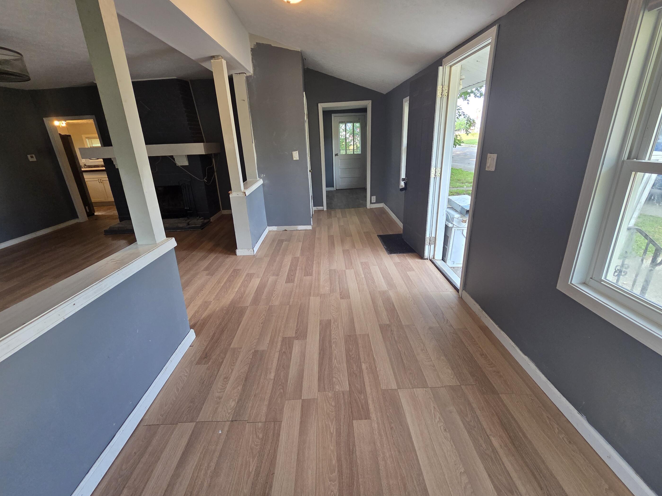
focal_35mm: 14
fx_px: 268
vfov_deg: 85.7
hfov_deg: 102.1
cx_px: 329
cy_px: 248
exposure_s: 1/120
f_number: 2.2
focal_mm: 2.2
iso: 160
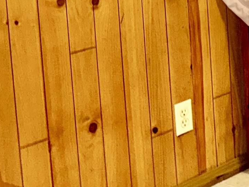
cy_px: -88
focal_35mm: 104
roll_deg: +1.2
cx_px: 515
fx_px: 748
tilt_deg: -6.4
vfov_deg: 13.5
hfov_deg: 15.0
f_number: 1.78
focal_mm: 6.76
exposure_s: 1/12
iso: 80
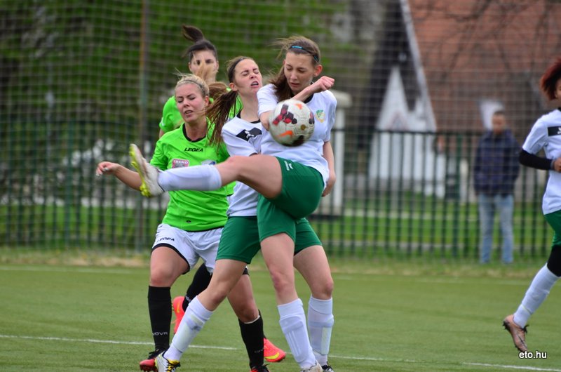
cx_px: 280
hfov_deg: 4.6
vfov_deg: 3.0
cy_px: 186
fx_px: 6998
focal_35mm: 450
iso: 250
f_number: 5.6
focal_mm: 300
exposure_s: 1/500
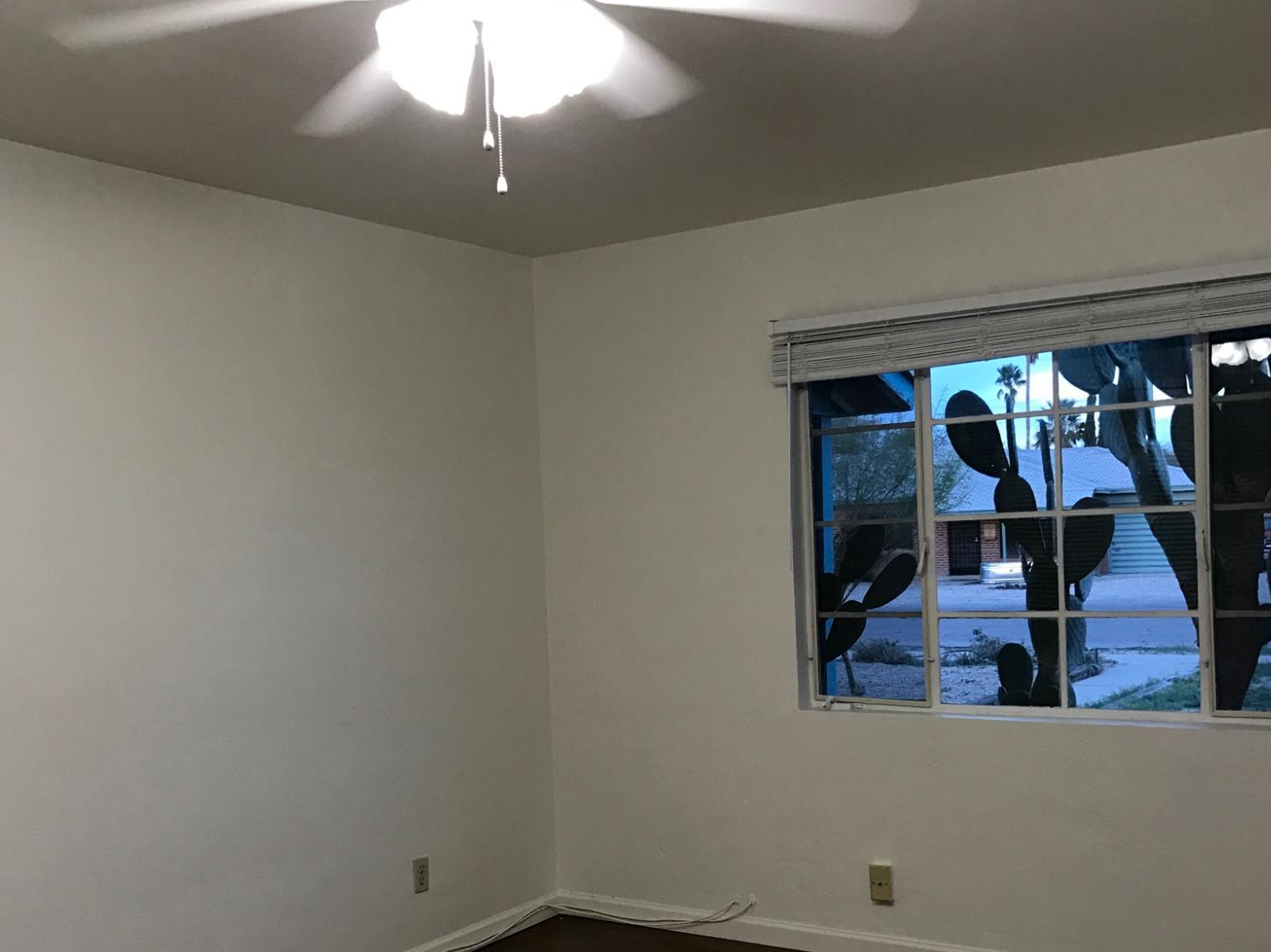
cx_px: 646
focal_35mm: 38
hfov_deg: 49.0
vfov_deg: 37.5
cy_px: 603
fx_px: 1395
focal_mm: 3.99
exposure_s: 1/30
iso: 32
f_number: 1.8
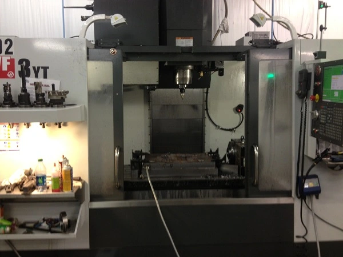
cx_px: 172
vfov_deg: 40.7
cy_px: 128
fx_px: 347
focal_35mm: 35
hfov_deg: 52.6
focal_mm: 4.28
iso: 80
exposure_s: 1/20
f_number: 2.4
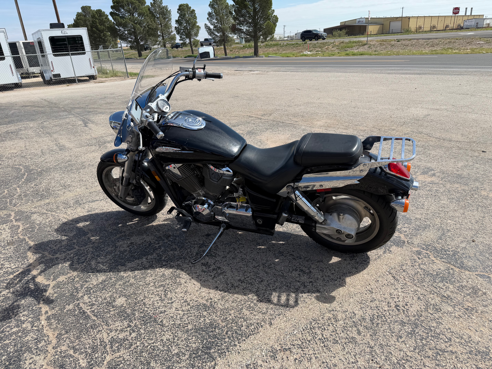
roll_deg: +4.0
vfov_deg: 56.8
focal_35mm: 24
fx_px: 341
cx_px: 246
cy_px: 184
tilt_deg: -22.2
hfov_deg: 71.6
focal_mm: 6.76
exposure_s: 1/4167
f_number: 1.78
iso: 80
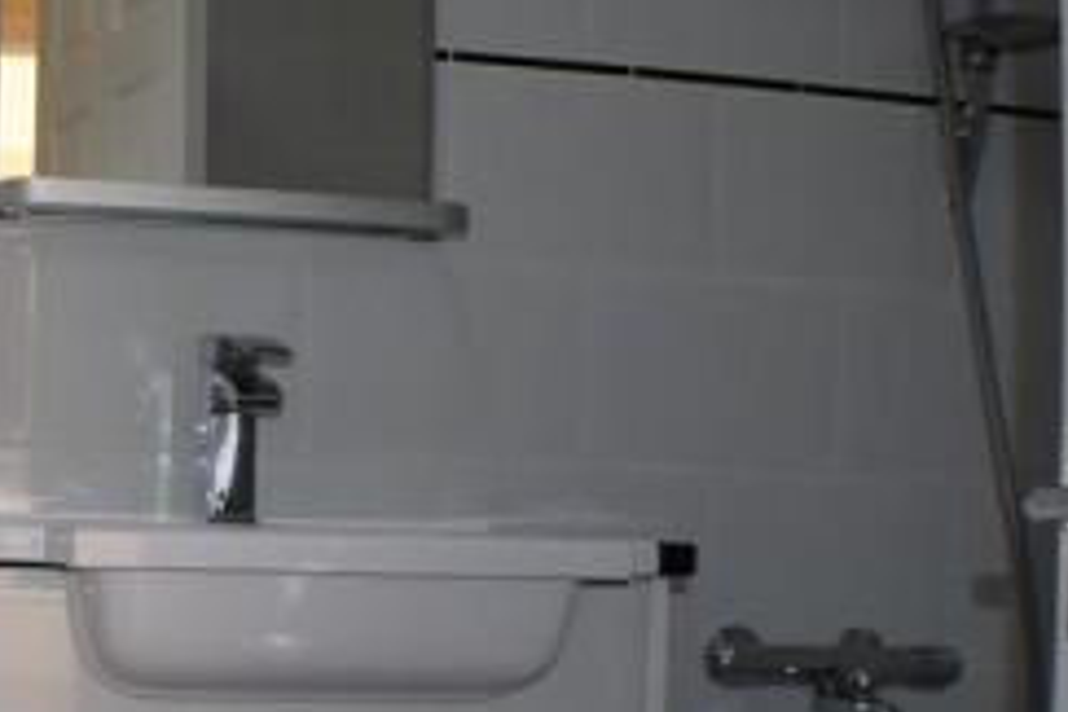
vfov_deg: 16.8
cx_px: -147
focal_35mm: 81
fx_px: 2403
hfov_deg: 23.3
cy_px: 534
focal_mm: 20
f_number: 5
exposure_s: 1/100
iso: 800
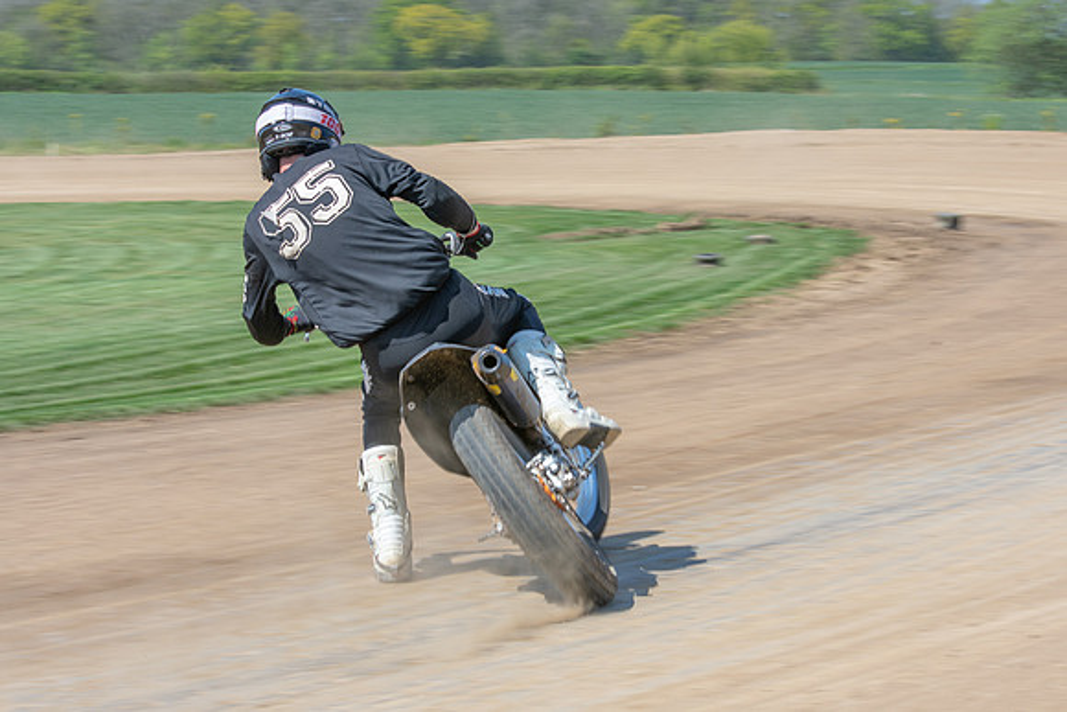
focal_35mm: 116
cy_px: 373
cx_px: 577
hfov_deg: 17.7
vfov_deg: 11.9
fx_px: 3426
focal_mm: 70
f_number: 8
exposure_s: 1/250
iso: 200
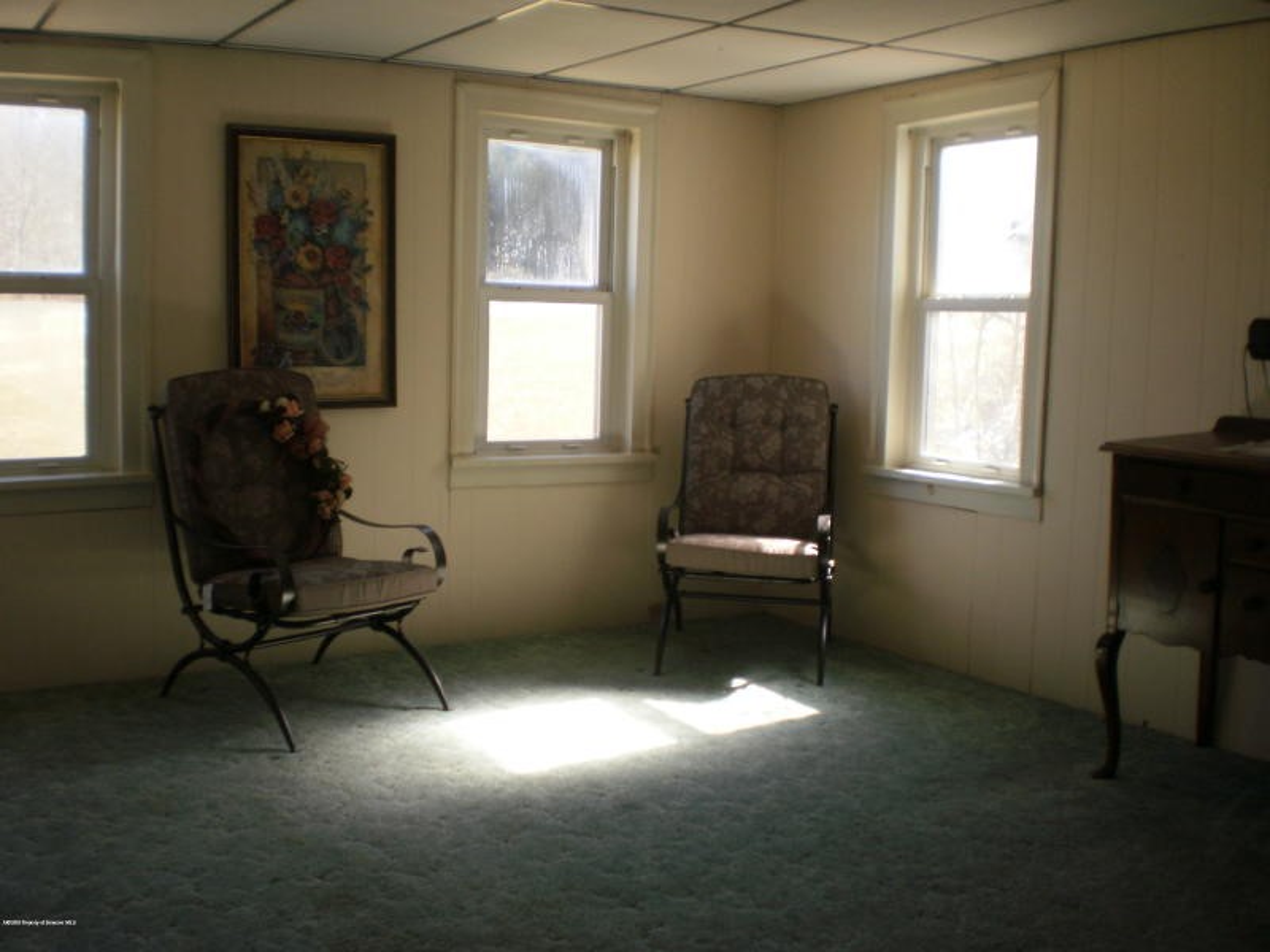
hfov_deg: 51.4
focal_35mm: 36
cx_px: 635
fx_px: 1321
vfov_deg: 39.7
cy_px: 476
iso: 100
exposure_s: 1/100
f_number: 3.1
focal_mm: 6.3
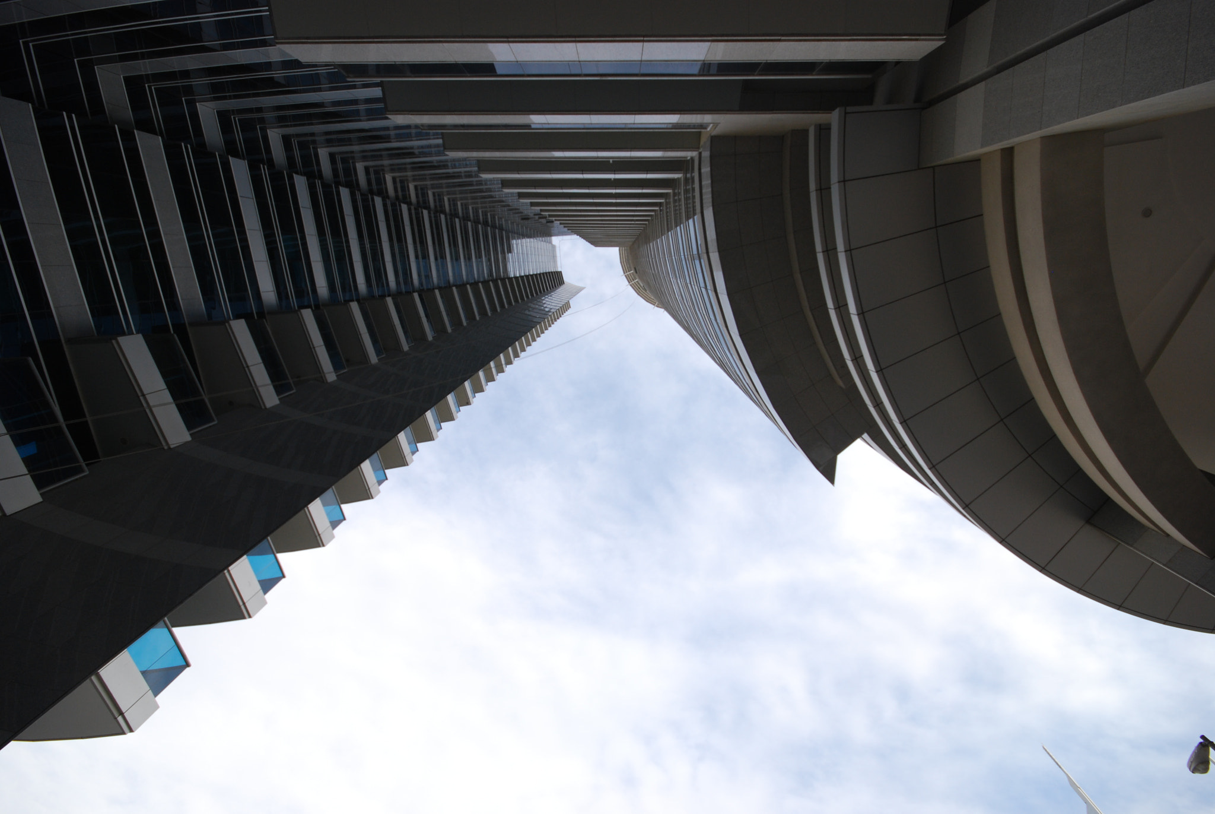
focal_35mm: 15
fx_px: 507
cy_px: 407
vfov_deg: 77.5
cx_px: 608
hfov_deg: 100.3
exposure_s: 1/125
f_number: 9
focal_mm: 10
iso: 200
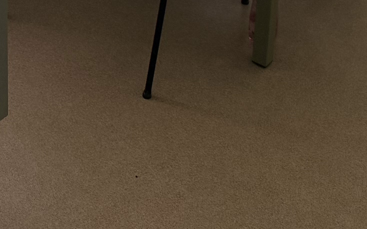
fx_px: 990
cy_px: -274
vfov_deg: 11.5
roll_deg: +1.2
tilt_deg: -20.2
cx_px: -22
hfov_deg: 20.2
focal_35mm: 99
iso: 200
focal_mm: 6.76
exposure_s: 1/120
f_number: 1.78
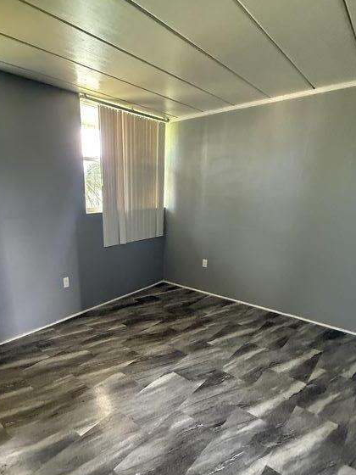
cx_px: 137
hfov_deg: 65.2
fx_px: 274
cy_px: 278
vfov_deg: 81.0
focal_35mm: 20
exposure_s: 1/60
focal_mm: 2.22
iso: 800
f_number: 2.2
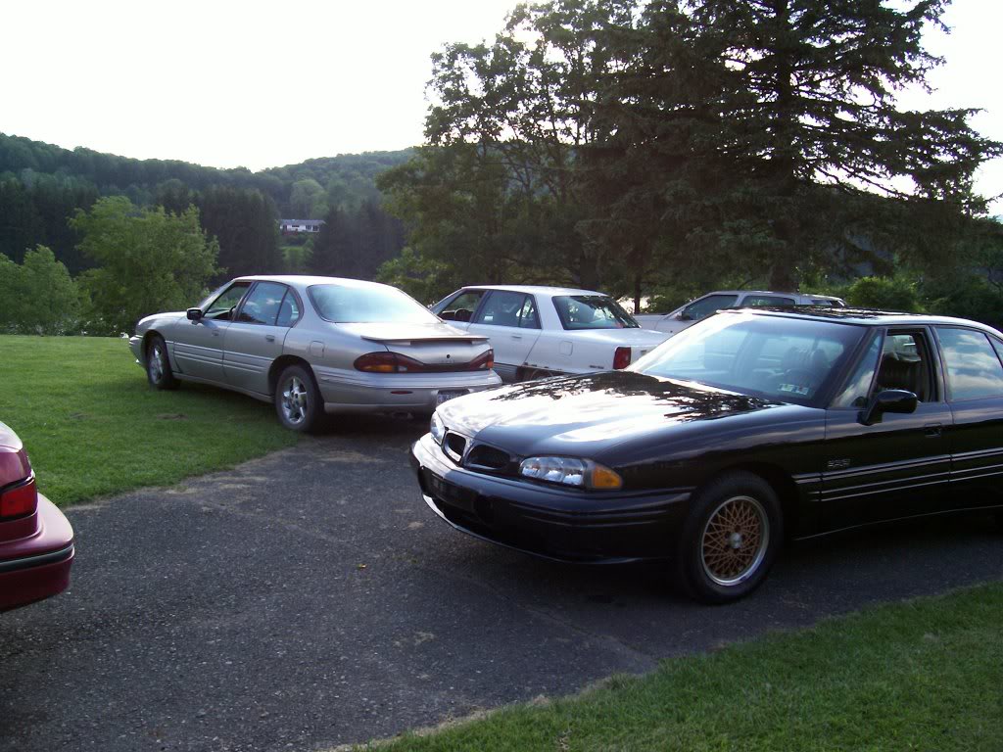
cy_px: 376
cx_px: 502
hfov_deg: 54.0
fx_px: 985
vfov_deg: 41.8
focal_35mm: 34
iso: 80
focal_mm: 5.6
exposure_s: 1/443
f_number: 2.7
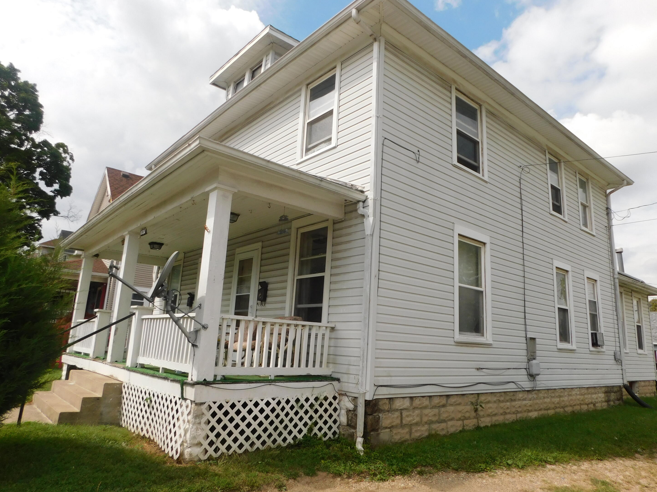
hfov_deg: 71.6
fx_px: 455
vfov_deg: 56.8
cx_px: 338
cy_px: 241
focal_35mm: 24
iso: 125
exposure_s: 1/1500
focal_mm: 4
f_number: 3
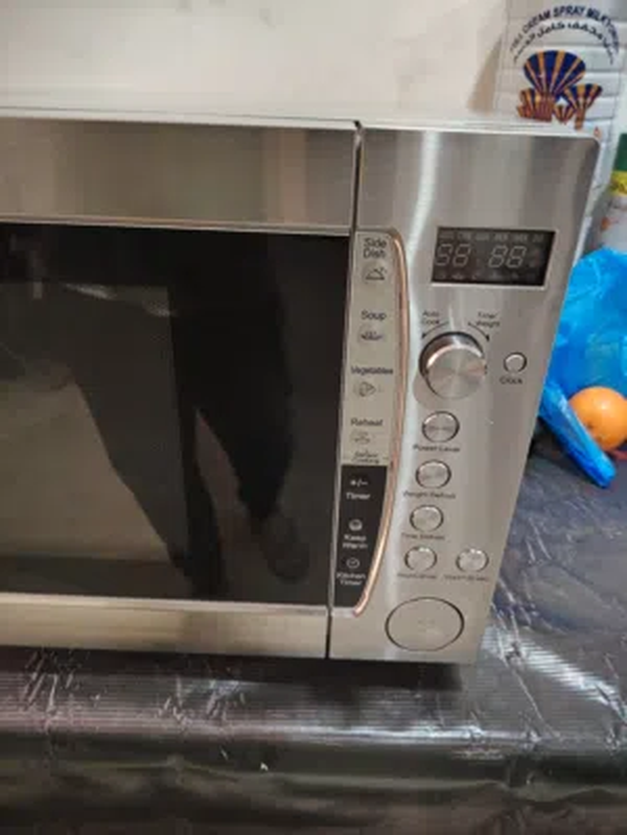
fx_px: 580
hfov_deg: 56.8
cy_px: 418
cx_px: 314
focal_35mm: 24
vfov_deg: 71.6
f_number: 1.75
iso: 1009
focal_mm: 5.25
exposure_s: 1/25
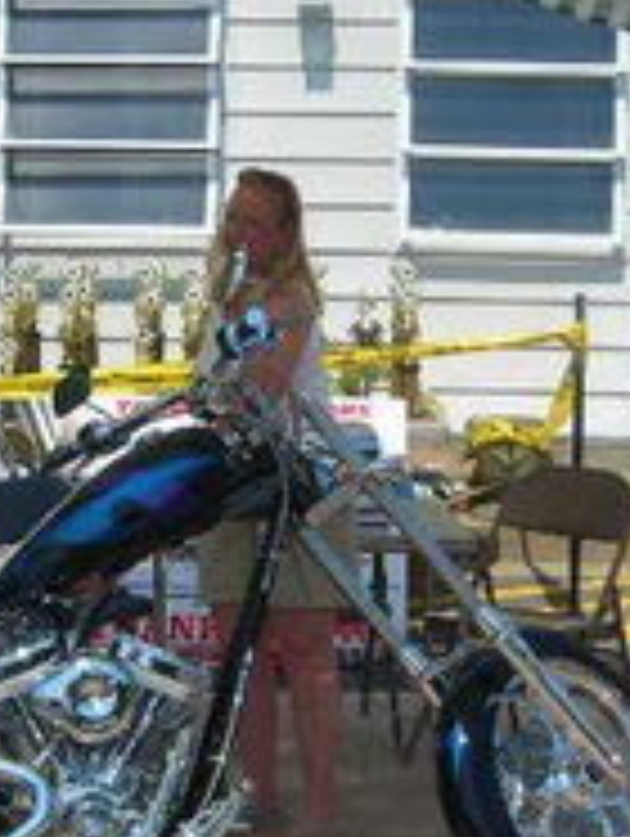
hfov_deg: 14.6
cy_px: 486
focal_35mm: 101
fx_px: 2445
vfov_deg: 19.4
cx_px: 184
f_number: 6.9
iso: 50
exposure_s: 1/225
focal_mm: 7.8
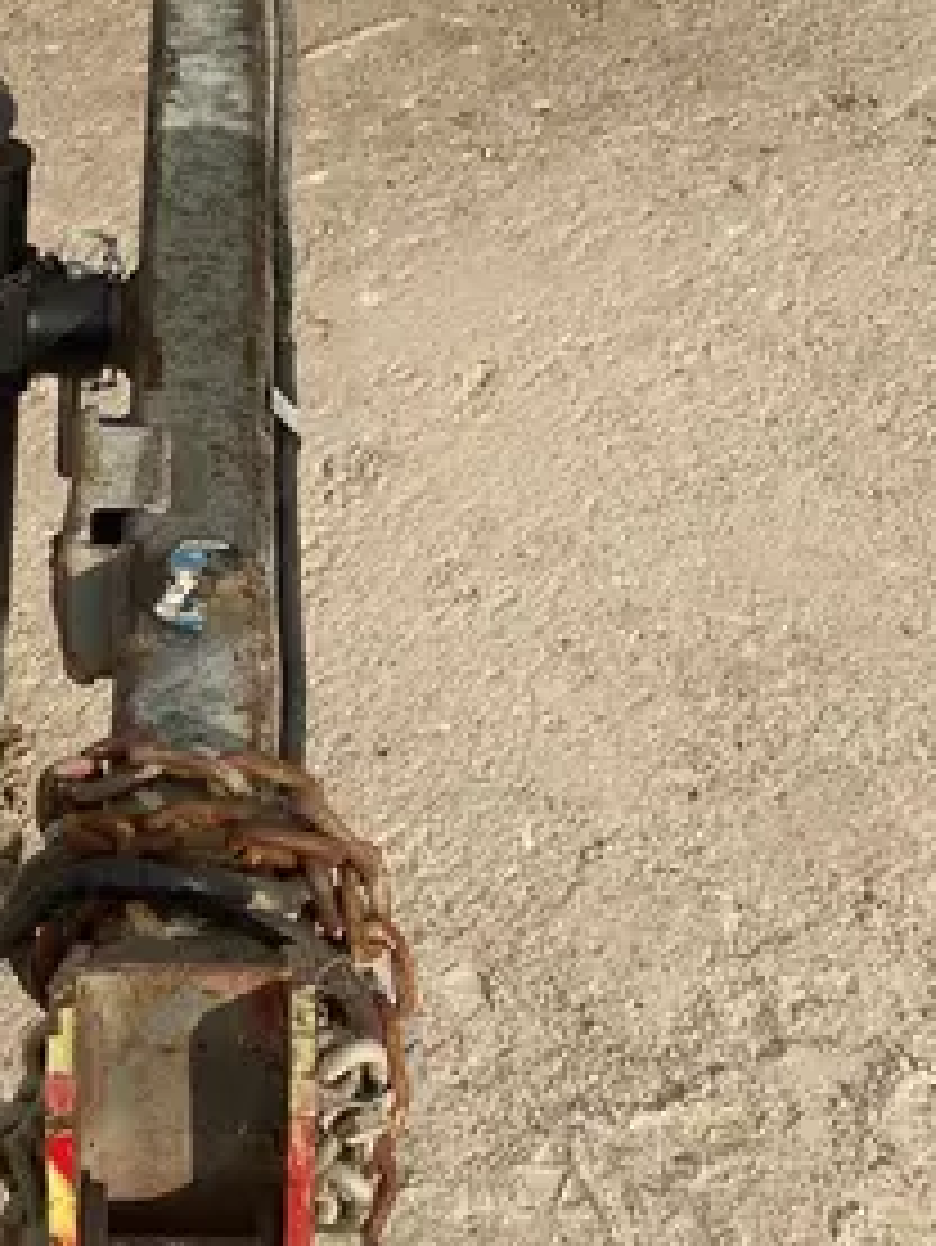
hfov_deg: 19.8
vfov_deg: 26.3
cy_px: 520
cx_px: 220
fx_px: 2666
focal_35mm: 74
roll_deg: -0.3
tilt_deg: -37.5
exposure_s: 1/2208
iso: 32
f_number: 1.8
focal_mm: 3.99
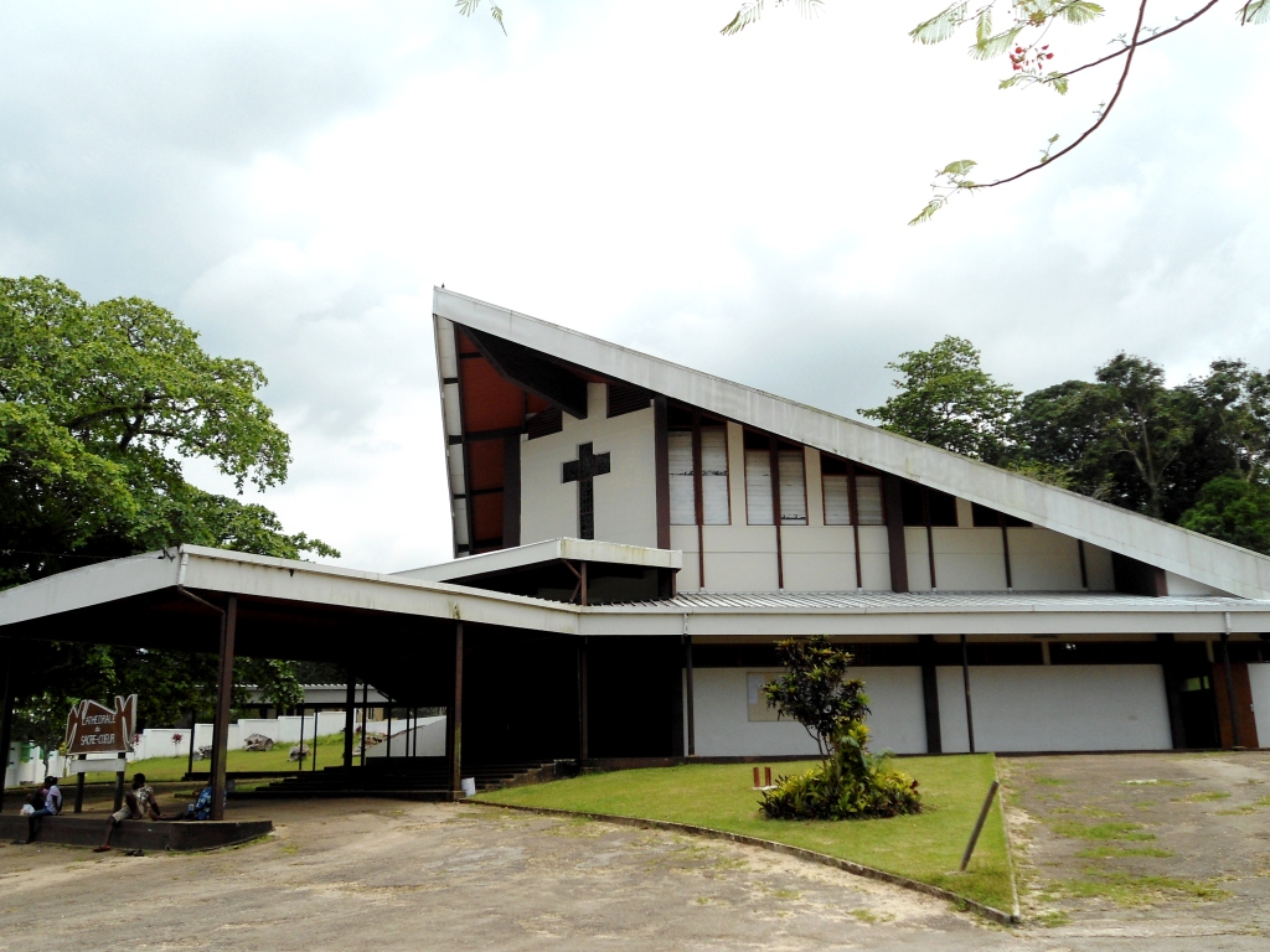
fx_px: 1137
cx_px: 635
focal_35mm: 31
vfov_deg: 45.4
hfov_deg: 58.4
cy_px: 476
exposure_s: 1/160
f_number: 8.5
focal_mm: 5.6
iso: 80
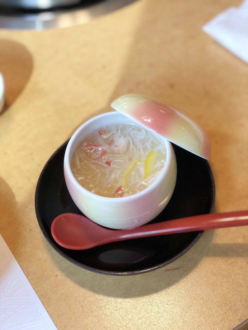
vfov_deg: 33.8
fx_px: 544
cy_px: 165
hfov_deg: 25.7
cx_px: 124
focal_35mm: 57
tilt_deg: -56.1
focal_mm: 6.6
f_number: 2.8
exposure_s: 1/120
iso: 160
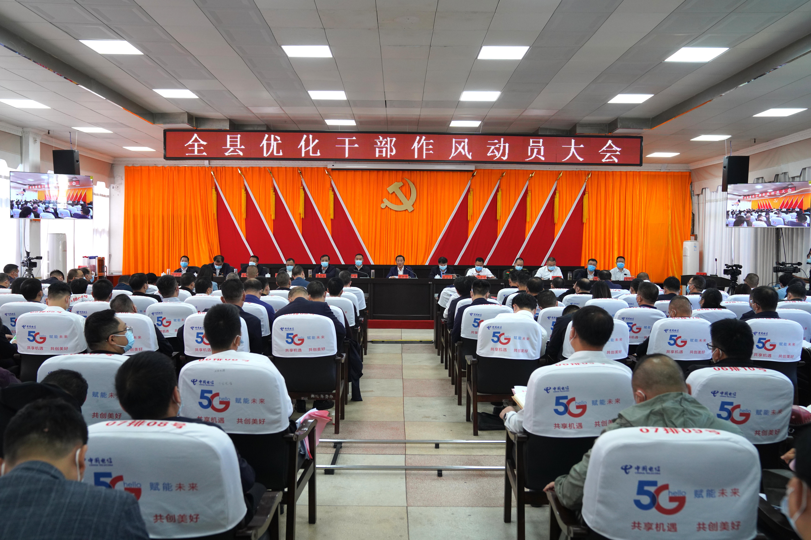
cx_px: 406
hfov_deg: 61.9
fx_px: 676
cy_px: 270
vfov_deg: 43.6
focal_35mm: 30
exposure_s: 1/160
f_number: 4
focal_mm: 30
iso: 1250
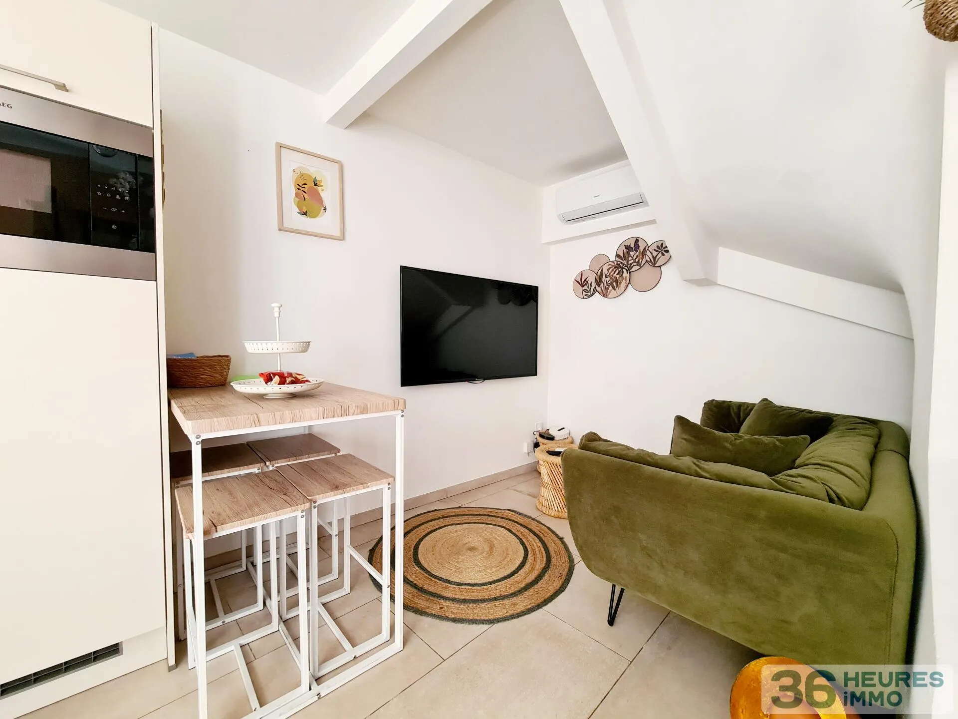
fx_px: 360
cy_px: 360
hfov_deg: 106.2
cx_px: 479
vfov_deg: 89.9
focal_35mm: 13
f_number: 2.2
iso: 320
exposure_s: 1/50
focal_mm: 2.2
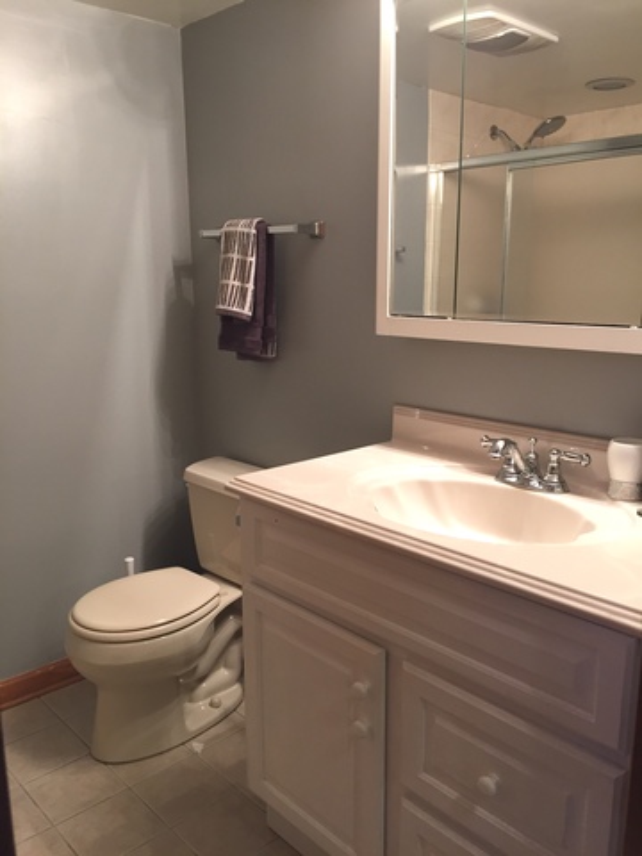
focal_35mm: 29
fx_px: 717
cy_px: 428
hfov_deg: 48.2
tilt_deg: -11.5
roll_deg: +0.3
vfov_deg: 61.7
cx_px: 321
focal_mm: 4.15
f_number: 2.2
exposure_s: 1/30
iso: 80
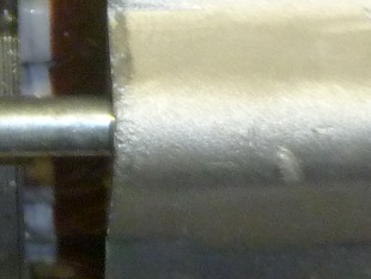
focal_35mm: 195
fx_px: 2092
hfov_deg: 9.9
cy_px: -87
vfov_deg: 7.5
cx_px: -144
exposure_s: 1/30
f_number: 3.3
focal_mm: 5
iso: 250
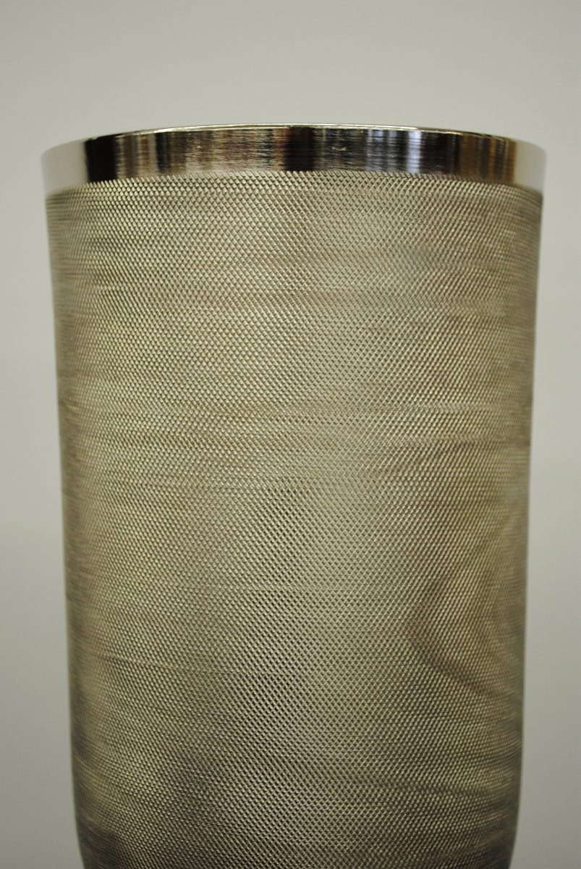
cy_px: 434
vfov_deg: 31.9
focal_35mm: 63
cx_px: 290
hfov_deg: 21.6
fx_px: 1521
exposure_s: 1/30
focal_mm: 42
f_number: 5.3
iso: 250
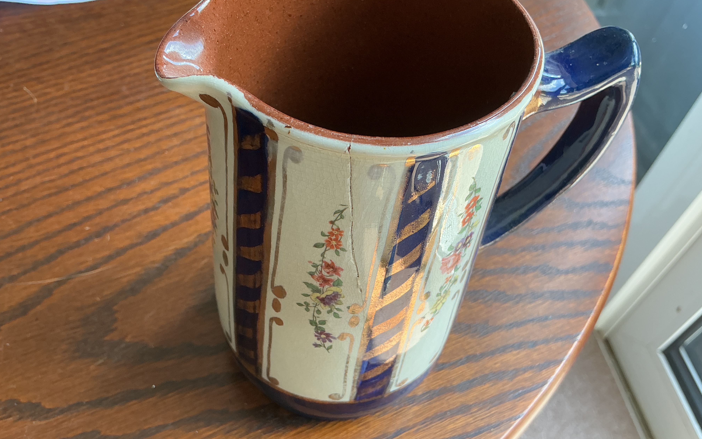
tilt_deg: -53.1
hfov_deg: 61.2
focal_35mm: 31
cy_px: 236
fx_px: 593
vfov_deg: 40.6
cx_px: 353
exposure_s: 1/120
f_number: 1.8
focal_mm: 3
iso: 64
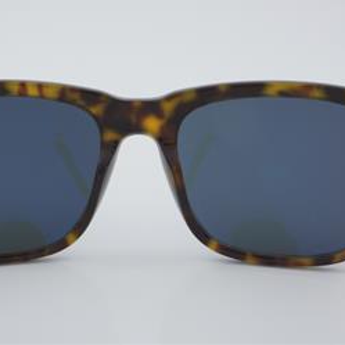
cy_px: 162
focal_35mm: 72
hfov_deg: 24.1
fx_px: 808
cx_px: 141
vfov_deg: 24.1
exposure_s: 1/4
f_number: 32
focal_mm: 35
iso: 100
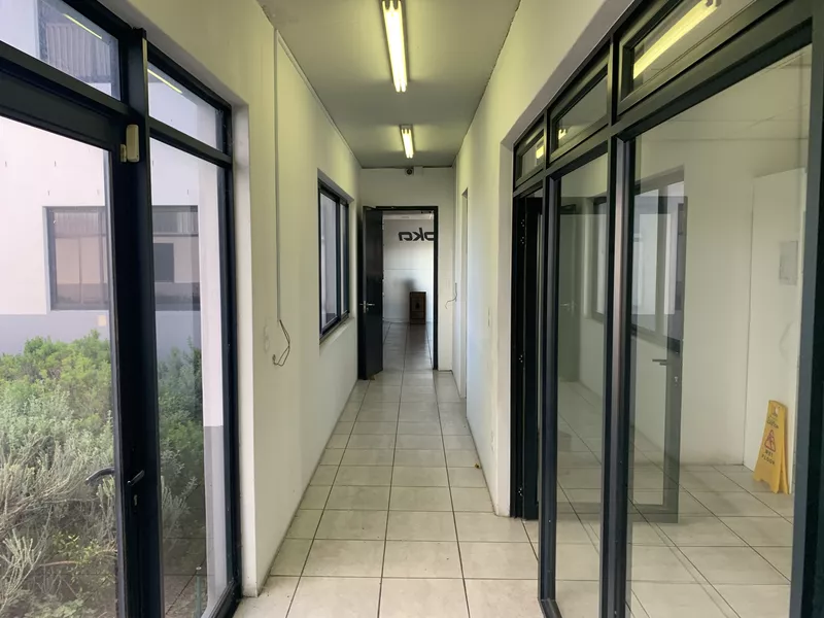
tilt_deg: -0.7
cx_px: 412
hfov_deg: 67.3
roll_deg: +3.0
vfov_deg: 53.1
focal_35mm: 26
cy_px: 309
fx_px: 619
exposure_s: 1/122
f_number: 1.8
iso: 50
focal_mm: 4.25
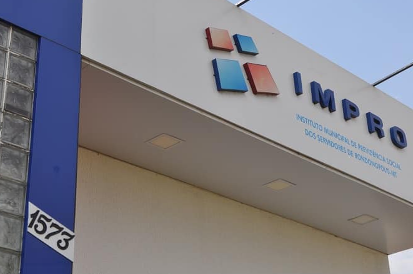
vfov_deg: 19.7
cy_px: 119
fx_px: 791
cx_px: 242
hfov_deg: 29.2
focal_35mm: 69
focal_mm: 38
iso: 200
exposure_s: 1/350
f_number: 9.5
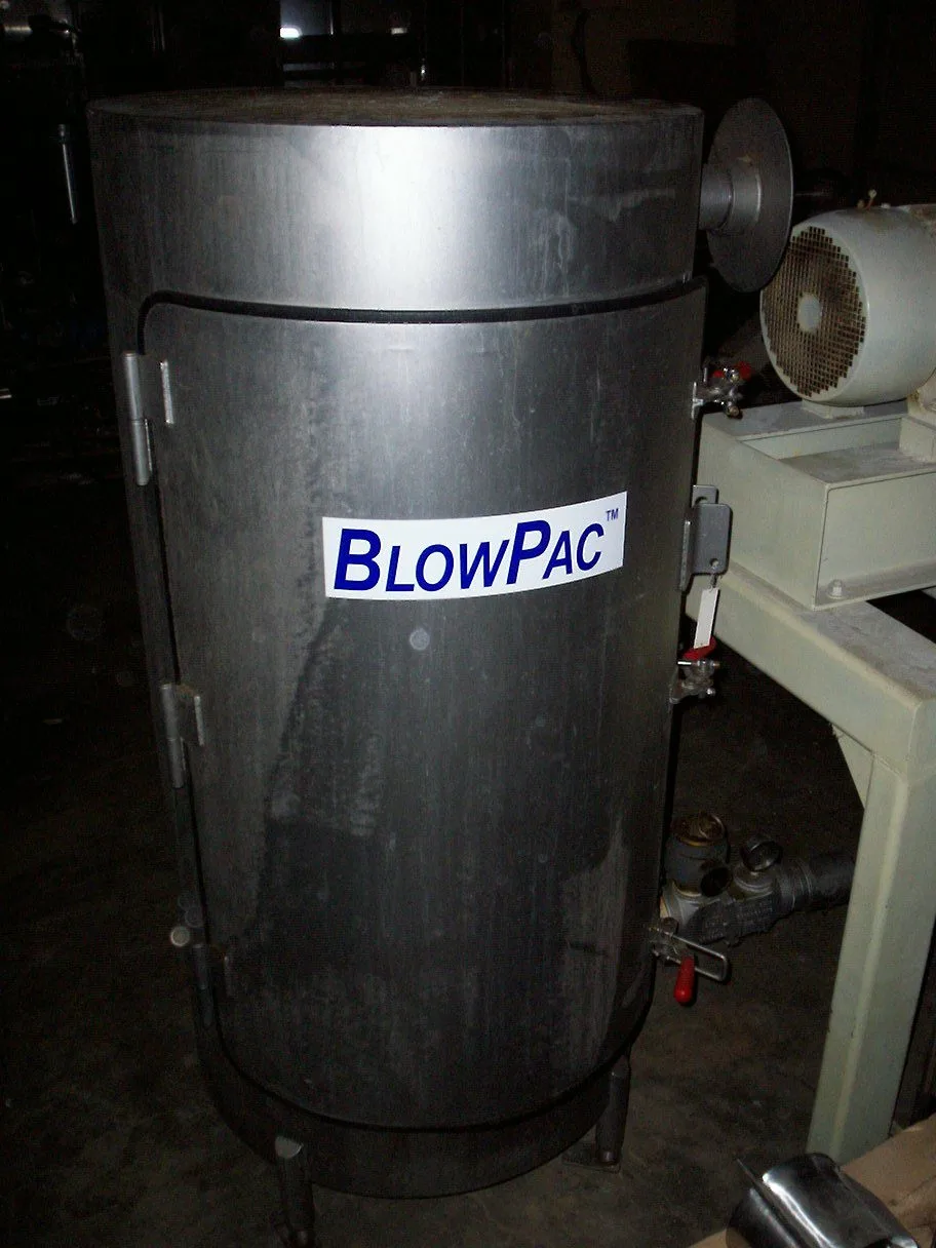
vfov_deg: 51.4
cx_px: 468
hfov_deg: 39.7
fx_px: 1298
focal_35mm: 36
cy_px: 624
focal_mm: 5.9
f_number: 4.5
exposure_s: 1/64
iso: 140
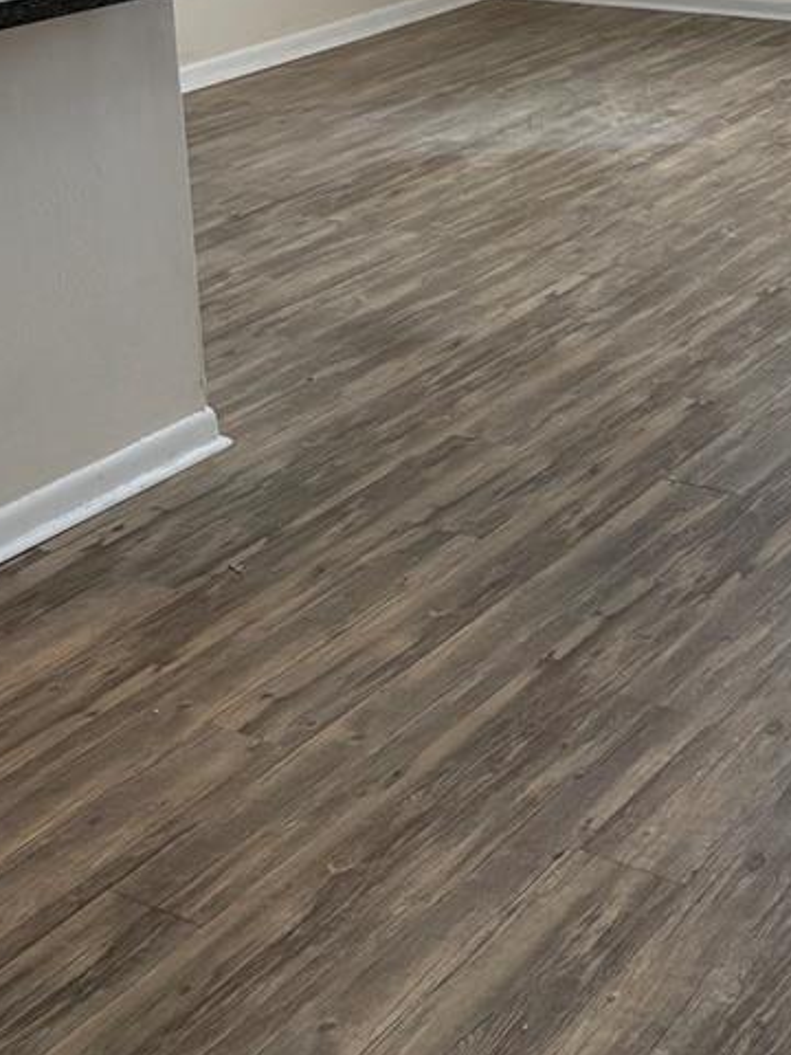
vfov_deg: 27.7
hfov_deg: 21.8
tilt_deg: -7.9
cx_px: 778
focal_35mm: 65
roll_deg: +1.8
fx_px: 1980
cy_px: -44
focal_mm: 5.96
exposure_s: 1/162
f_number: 1.6
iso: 125
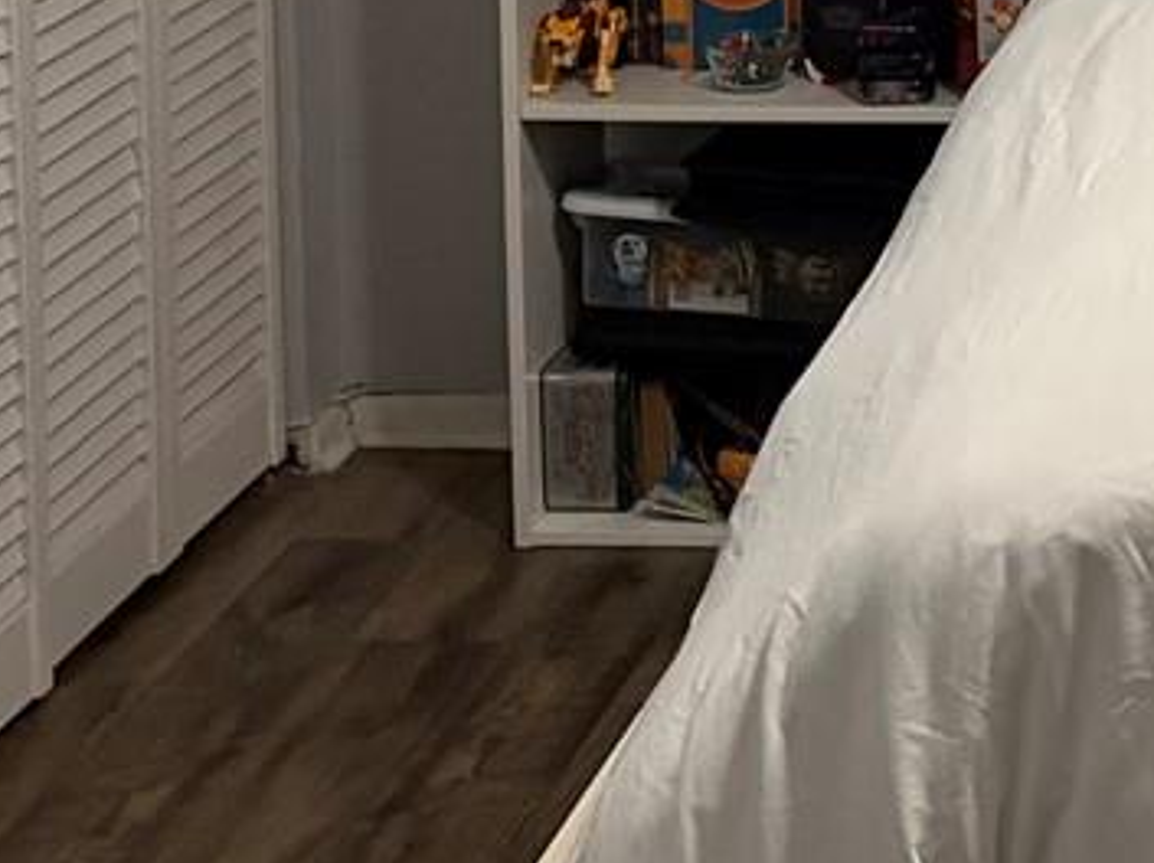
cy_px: -490
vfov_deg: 11.9
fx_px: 3930
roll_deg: -0.5
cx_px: 1726
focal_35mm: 118
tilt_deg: -6.2
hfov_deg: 15.4
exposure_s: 1/40
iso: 400
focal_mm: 5.96
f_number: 1.6
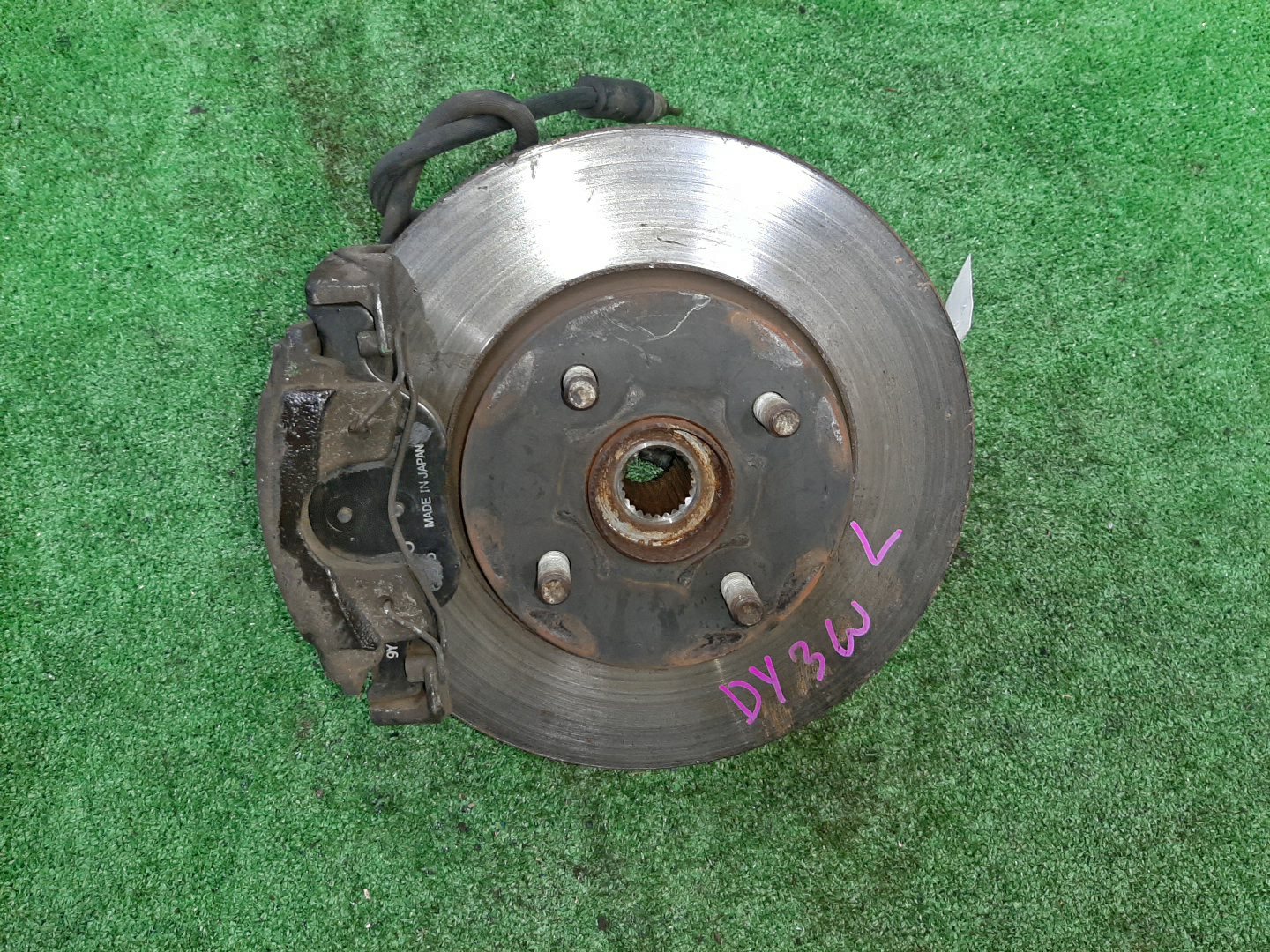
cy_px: 476
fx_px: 954
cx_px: 635
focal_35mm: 26
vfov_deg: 53.1
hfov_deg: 67.3
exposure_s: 1/33
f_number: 1.7
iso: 171
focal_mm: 3.93
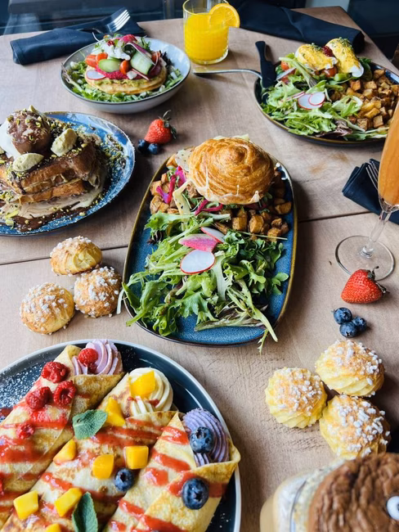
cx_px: 200
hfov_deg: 53.1
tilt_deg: -52.7
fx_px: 399
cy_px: 266
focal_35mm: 26
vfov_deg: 67.3
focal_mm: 5.7
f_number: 1.5
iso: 64
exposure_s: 1/120
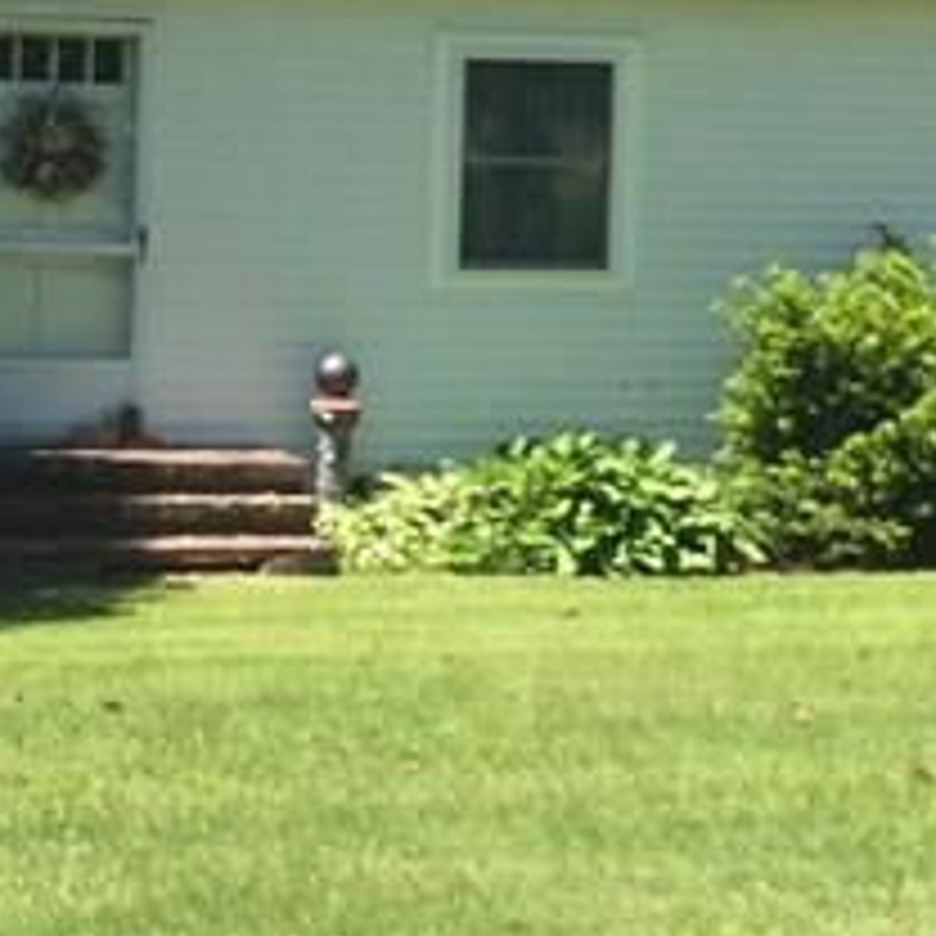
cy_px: 342
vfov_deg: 13.8
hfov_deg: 13.8
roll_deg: -1.3
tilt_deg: -5.4
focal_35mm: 126
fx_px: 3855
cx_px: 526
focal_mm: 4.15
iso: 32
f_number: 2.2
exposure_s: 1/1276
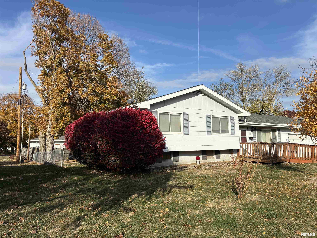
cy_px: 119
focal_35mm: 26
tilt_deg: +5.5
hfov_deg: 67.3
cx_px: 158
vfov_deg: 53.1
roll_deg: +0.9
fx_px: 238
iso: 50
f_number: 1.6
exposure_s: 1/3788
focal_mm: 5.96
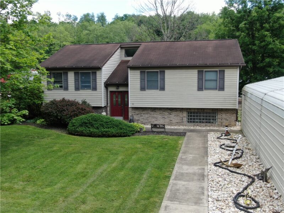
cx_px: 142
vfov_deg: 39.7
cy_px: 106
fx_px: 295
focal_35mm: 36
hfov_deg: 51.4
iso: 100
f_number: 3.3
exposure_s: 1/240
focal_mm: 6.21
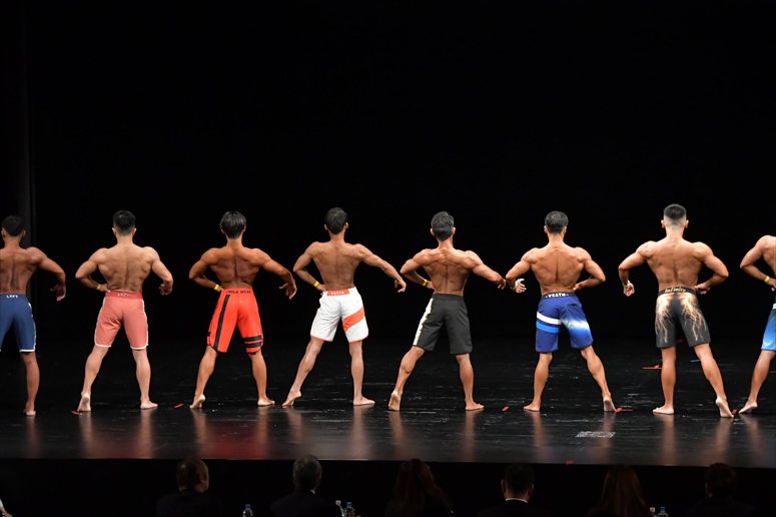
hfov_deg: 15.2
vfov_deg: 10.2
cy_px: 258
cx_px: 388
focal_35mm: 135
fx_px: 2909
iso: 3200
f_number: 5.6
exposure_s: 1/400
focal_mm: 90
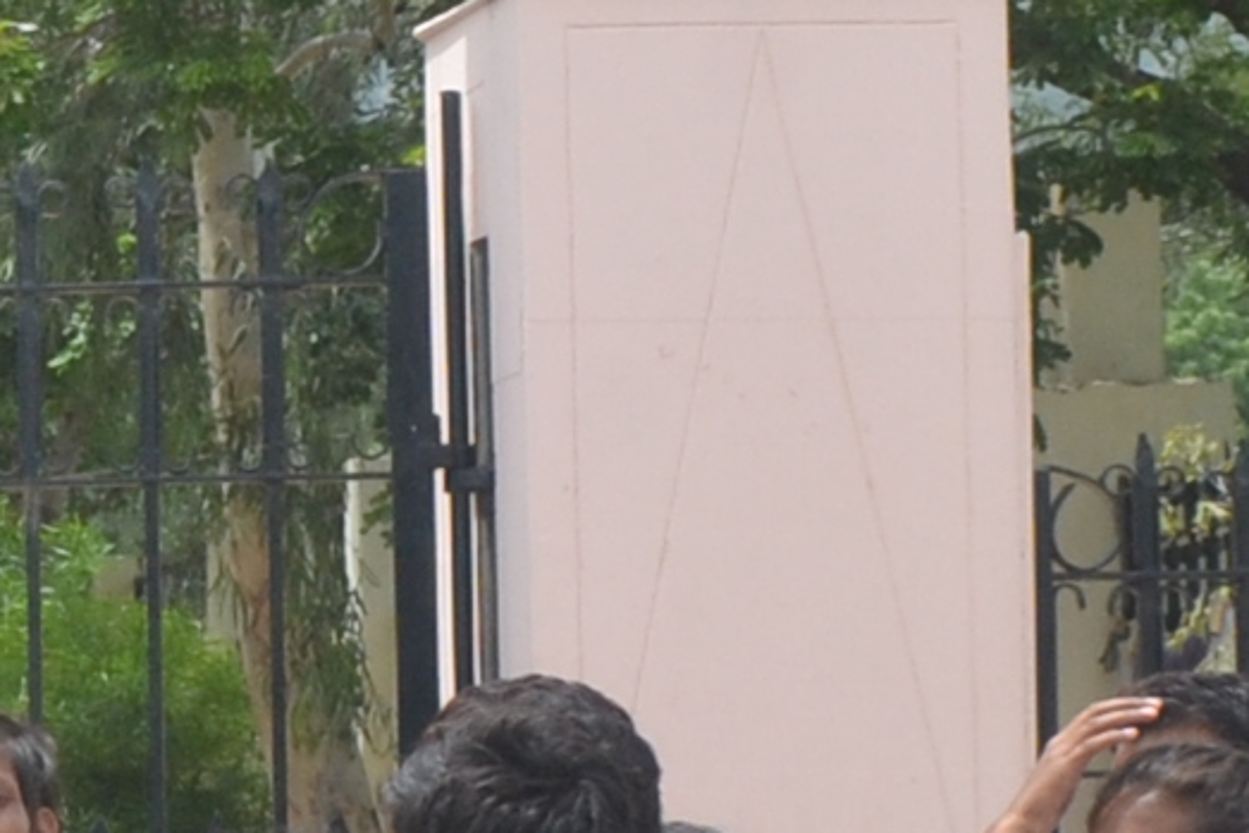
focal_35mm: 218
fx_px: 7565
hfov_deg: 9.1
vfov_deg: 6.3
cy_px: 544
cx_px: -845
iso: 400
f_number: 9
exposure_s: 1/320
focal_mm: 22
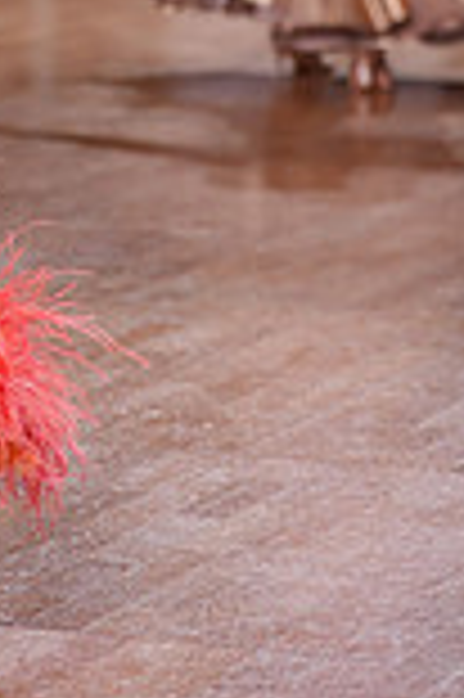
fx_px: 5076
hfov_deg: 5.2
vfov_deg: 7.8
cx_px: -349
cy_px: -221
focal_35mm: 262
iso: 500
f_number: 2.8
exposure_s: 1/320
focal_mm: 70
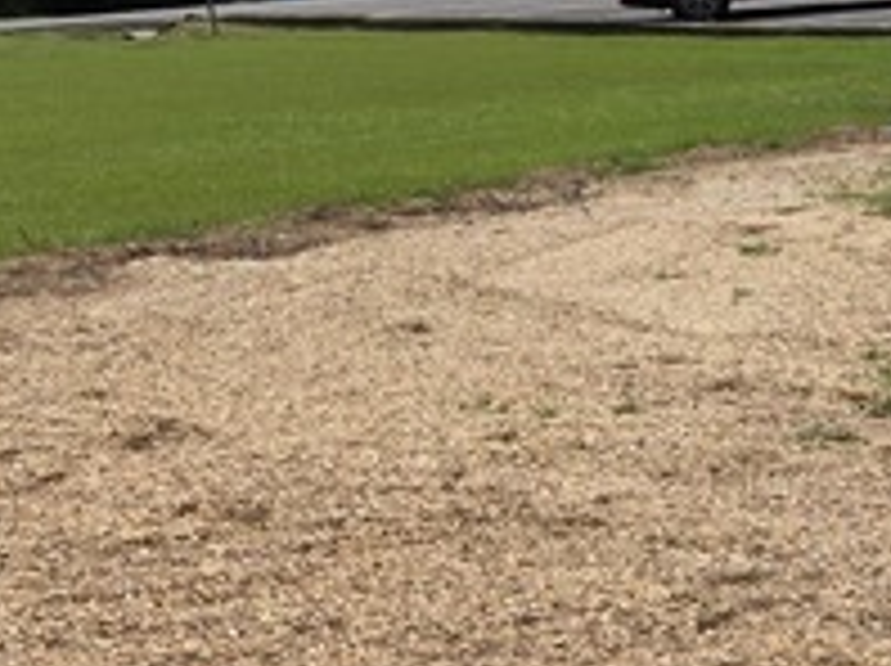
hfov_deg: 13.8
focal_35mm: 119
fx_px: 3059
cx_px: 1850
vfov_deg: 12.3
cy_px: 652
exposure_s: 1/7944
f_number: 1.7
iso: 80
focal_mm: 6.3
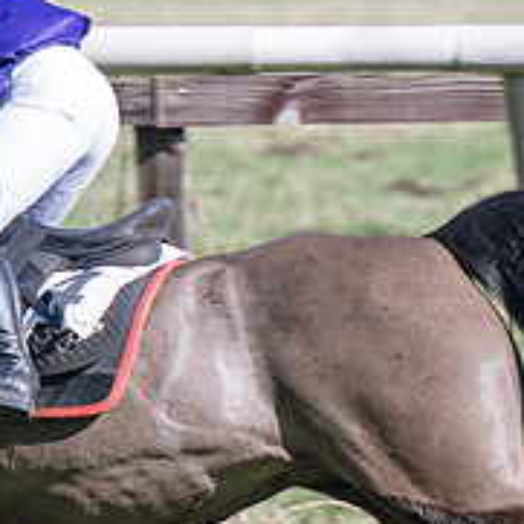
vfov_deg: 2.2
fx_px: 13598
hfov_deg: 2.2
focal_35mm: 794
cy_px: 233
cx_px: 440
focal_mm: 140
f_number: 4
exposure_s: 1/1000
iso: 125
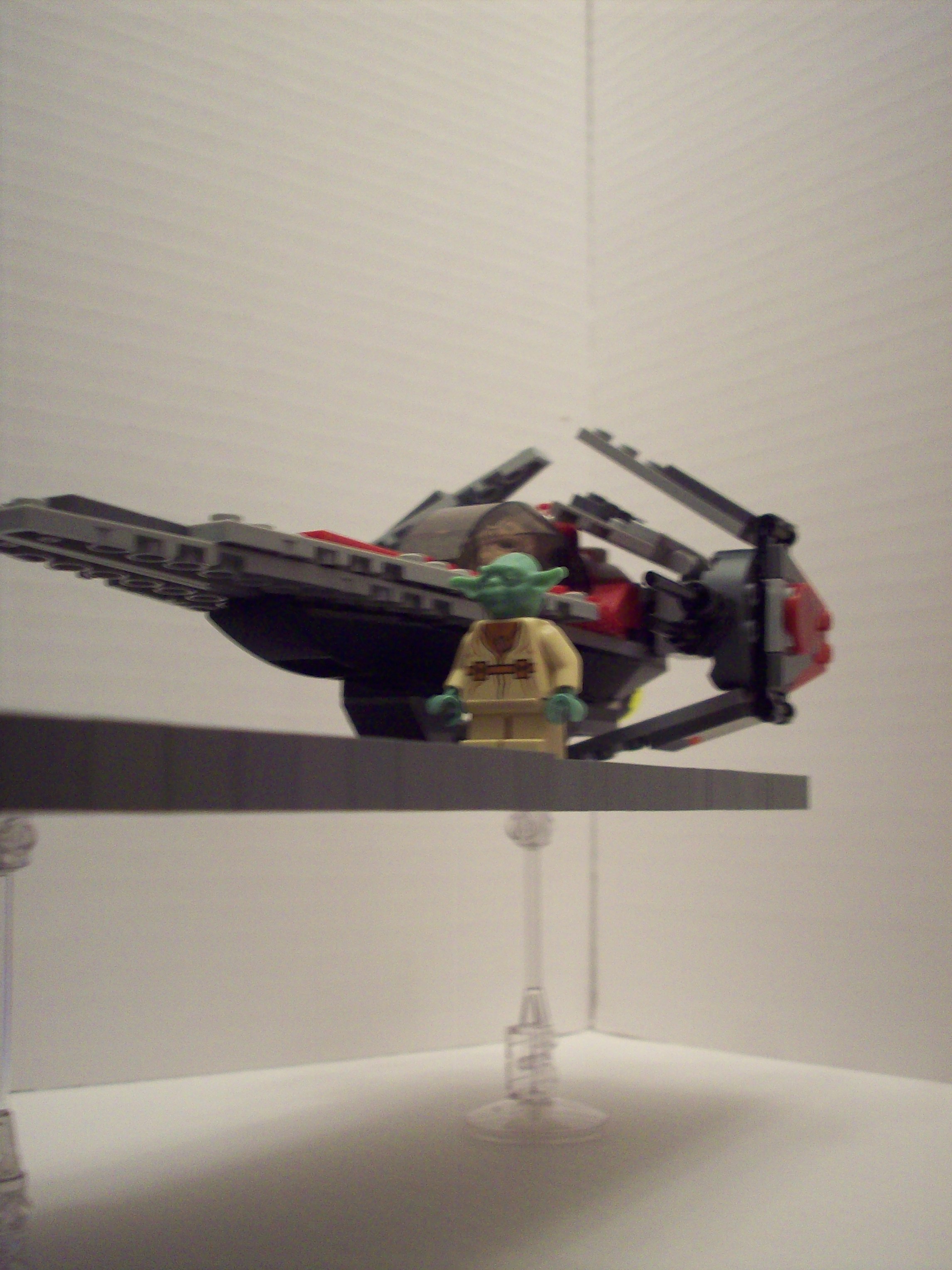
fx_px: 1357
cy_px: 635
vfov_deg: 50.1
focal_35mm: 37
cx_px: 476
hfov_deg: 38.7
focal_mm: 6.2
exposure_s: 1/14.1
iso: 160
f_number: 2.8
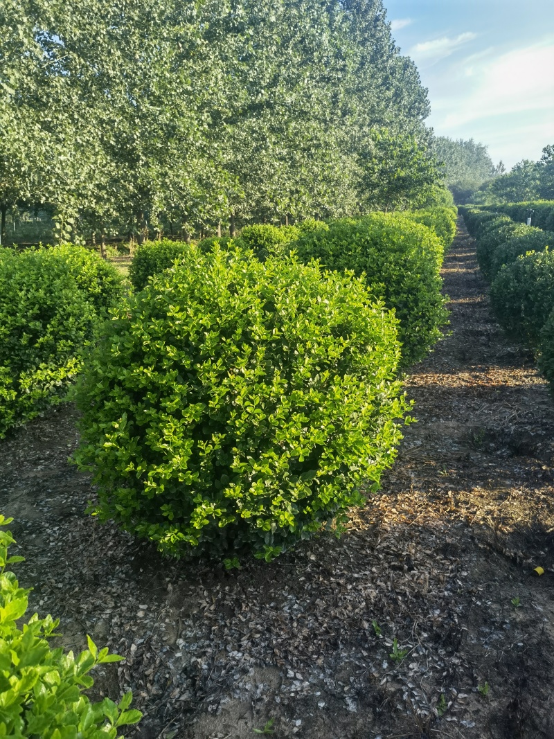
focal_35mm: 27
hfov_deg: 51.3
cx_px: 277
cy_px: 370
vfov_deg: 65.3
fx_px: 576
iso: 50
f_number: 1.9
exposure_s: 1/924
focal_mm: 6.67
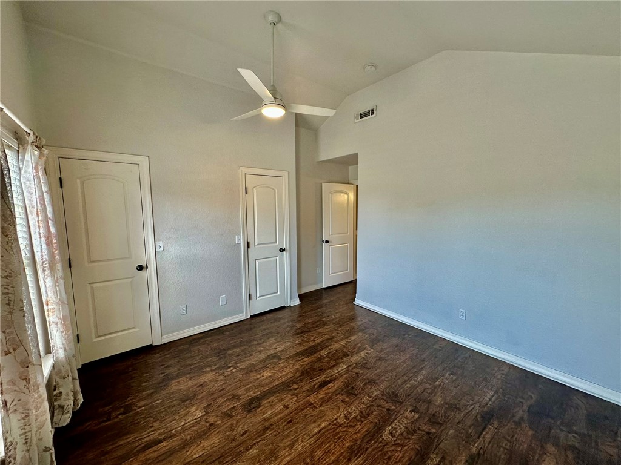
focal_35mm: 14
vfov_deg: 85.7
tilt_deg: -5.4
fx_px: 251
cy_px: 232
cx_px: 310
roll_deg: +0.2
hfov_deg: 102.1
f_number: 2.2
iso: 125
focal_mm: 2.22
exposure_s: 1/120
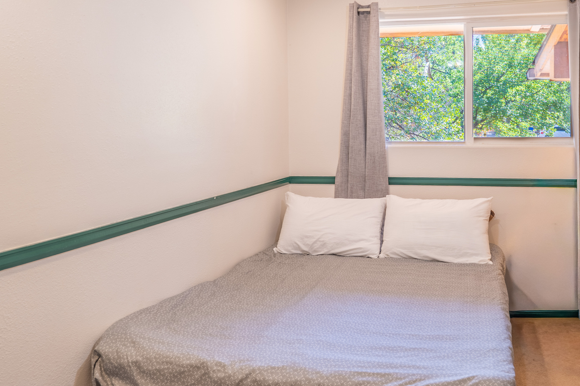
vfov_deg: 43.4
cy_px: 161
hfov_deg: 60.8
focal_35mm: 30
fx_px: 483
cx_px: 376
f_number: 4
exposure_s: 1/320
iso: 200
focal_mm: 22
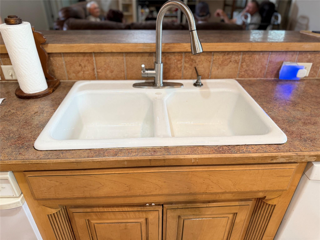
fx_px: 222
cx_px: 160
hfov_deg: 71.6
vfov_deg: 56.8
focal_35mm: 24
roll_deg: -0.3
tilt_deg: -30.9
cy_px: 120
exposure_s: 1/60
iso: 160
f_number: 1.78
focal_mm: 6.76
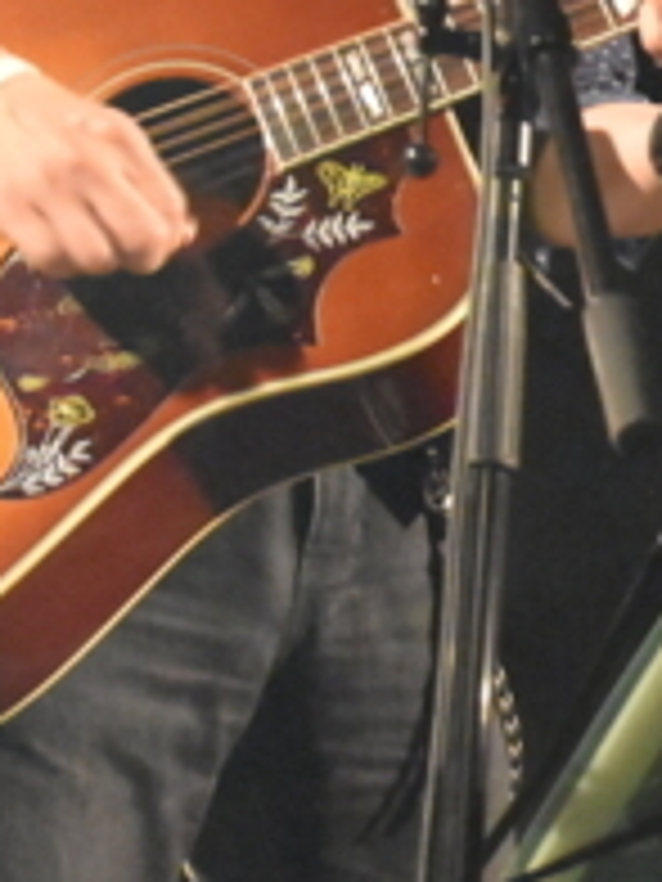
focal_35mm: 153
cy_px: 236
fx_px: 3901
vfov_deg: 12.9
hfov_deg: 9.5
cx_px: 950
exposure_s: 1/60
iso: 10000
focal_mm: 26
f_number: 3.8
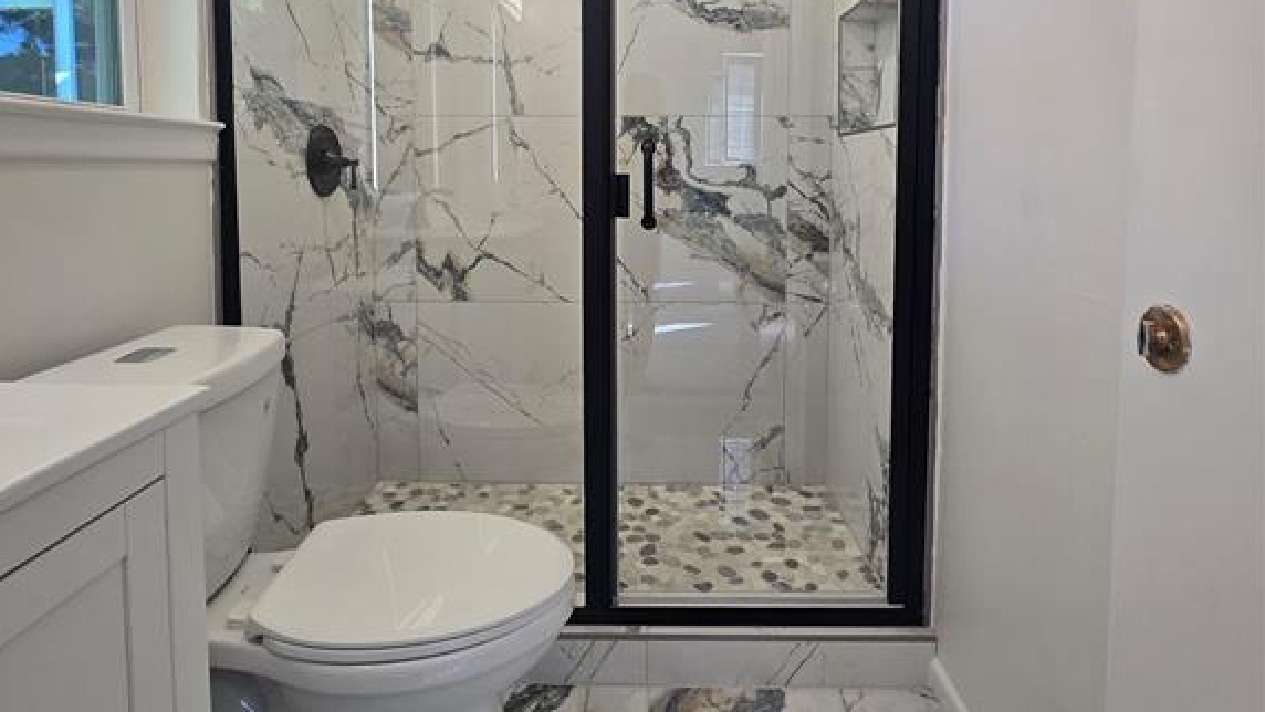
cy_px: 219
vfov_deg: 56.7
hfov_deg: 89.6
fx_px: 637
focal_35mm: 19
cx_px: 630
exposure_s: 1/54.6
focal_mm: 2.2
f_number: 2.2
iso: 64
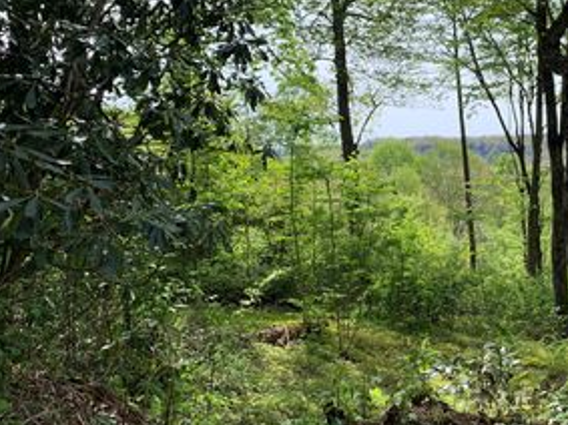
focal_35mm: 46
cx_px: 490
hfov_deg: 38.9
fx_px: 754
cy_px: 211
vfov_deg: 31.5
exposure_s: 1/706
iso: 25
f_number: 1.8
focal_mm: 4.25
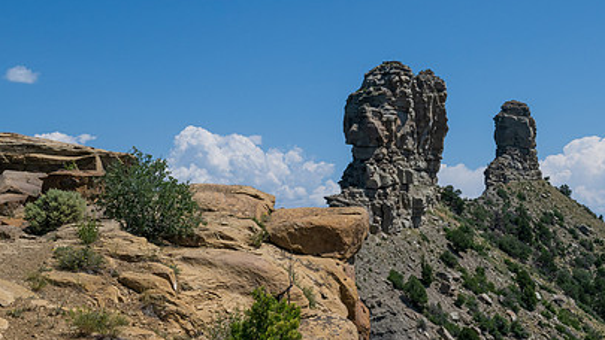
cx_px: 312
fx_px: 1011
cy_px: 171
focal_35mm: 63
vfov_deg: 19.1
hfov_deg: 33.3
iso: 450
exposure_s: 1/500
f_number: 16
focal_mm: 42
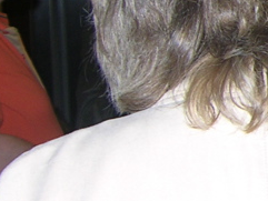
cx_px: 587
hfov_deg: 9.2
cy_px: 42
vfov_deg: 7.5
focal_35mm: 199
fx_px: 1541
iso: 50
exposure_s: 1/60.1
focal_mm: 8.9
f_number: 2.8
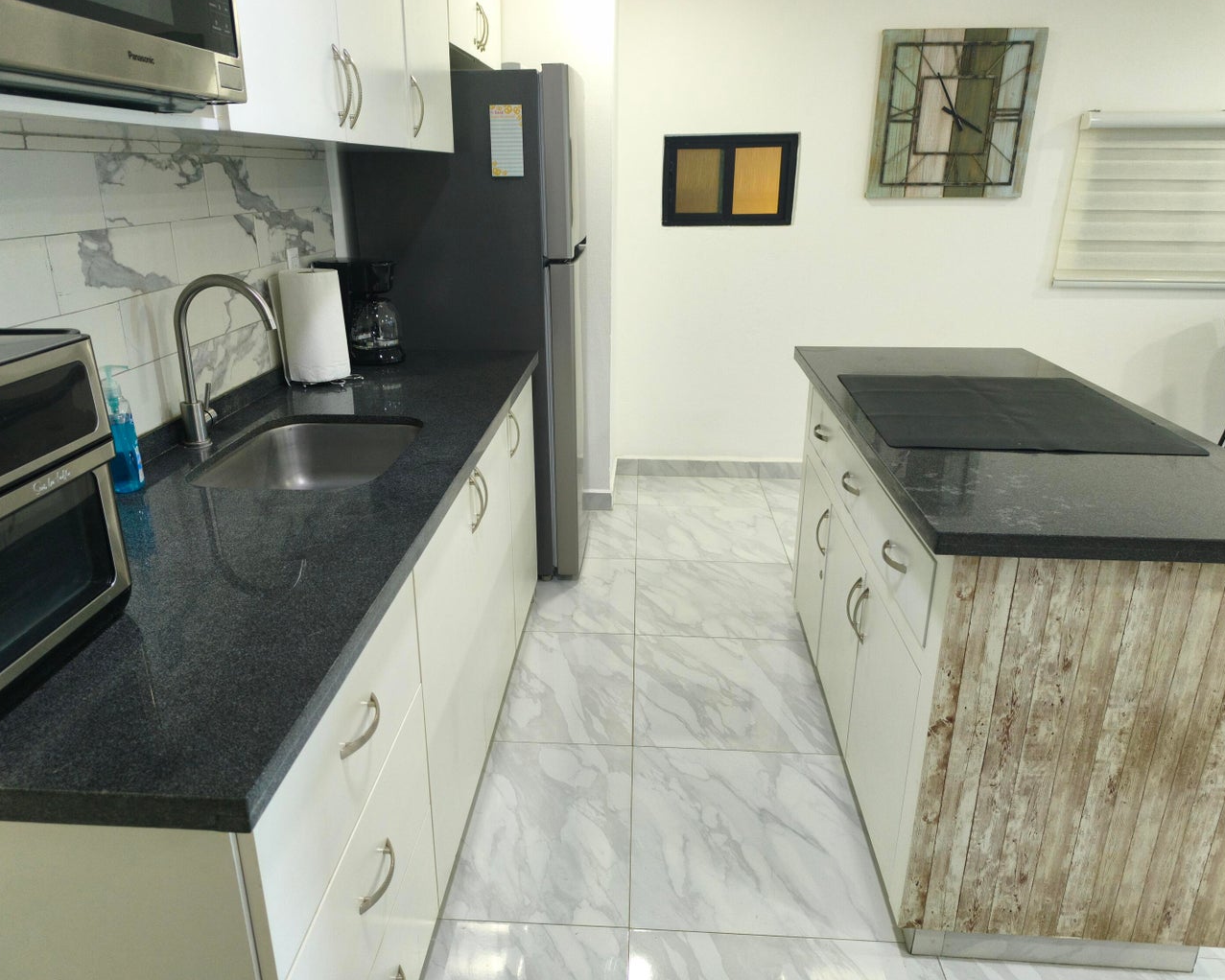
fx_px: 870
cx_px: 593
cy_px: 490
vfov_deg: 58.8
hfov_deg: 70.3
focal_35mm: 24
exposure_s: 1/60
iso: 500
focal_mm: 6.45
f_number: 1.62
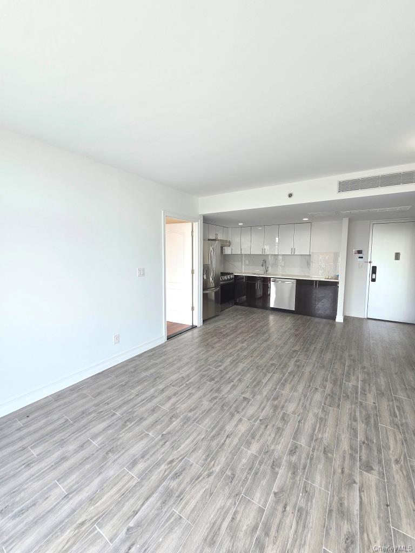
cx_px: 208
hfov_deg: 89.9
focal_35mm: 13
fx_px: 208
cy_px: 276
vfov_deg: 106.2
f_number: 2.2
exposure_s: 1/122
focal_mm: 2.2
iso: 50
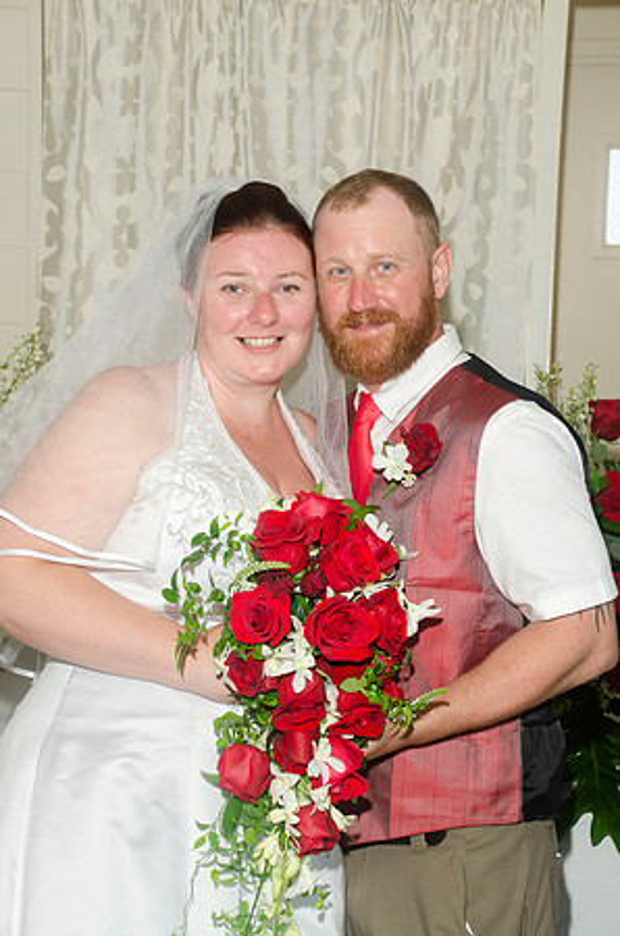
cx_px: 310
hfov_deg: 18.8
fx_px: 1869
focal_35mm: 72
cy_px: 468
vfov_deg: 28.1
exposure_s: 1/250
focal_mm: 48
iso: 400
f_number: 5.6
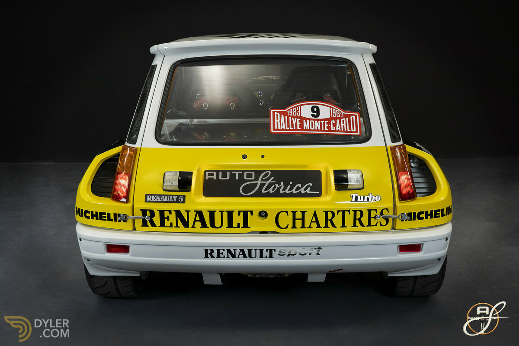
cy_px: 173
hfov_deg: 45.4
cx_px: 260
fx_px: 620
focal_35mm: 43
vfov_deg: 31.2
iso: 250
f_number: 10
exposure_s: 1/5
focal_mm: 43
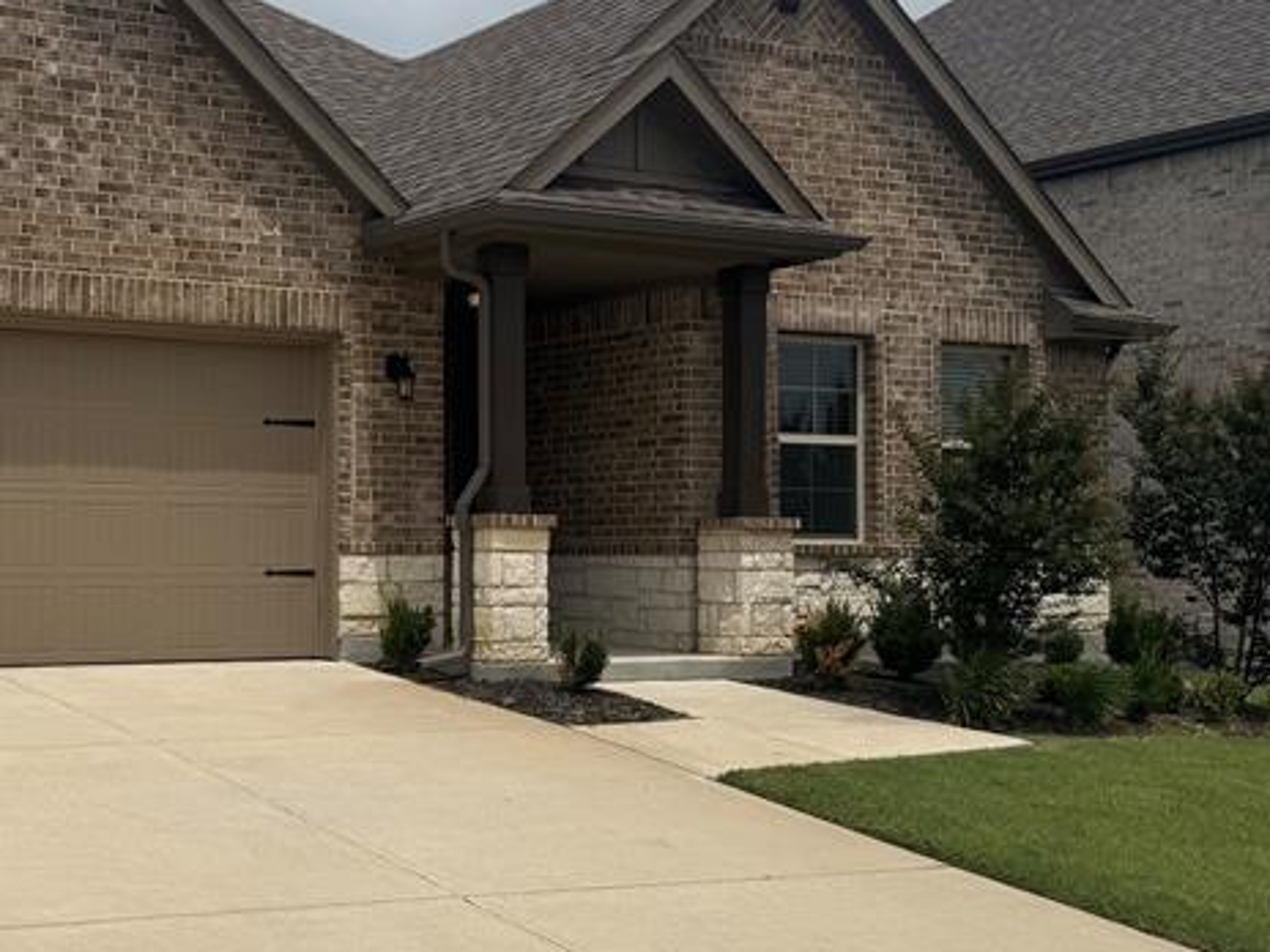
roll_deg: -0.2
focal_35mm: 53
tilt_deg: +2.0
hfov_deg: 35.1
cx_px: 263
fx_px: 1944
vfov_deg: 27.5
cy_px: 476
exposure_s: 1/11905
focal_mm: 6.76
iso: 80
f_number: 1.78
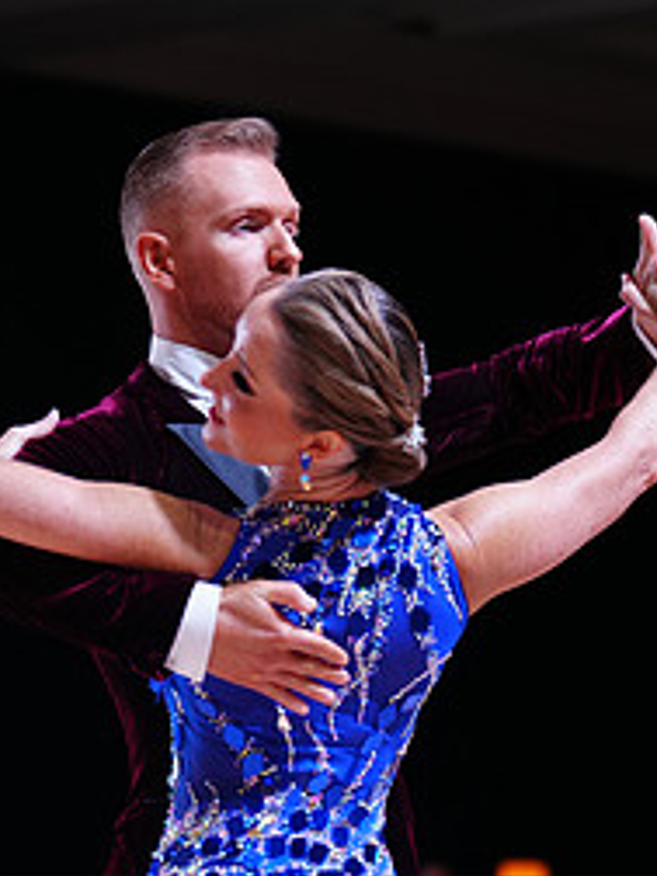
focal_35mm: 199
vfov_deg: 9.8
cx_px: 325
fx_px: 5036
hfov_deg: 7.5
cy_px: 994
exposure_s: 1/500
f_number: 2.8
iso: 800
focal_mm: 90
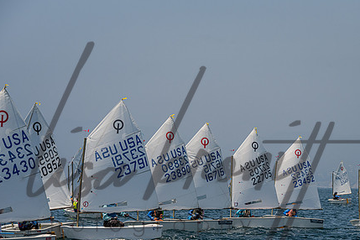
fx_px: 1420
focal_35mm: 142
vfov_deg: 9.7
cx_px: 214
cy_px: 162
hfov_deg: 14.4
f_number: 6.7
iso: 320
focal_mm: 105
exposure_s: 1/3200
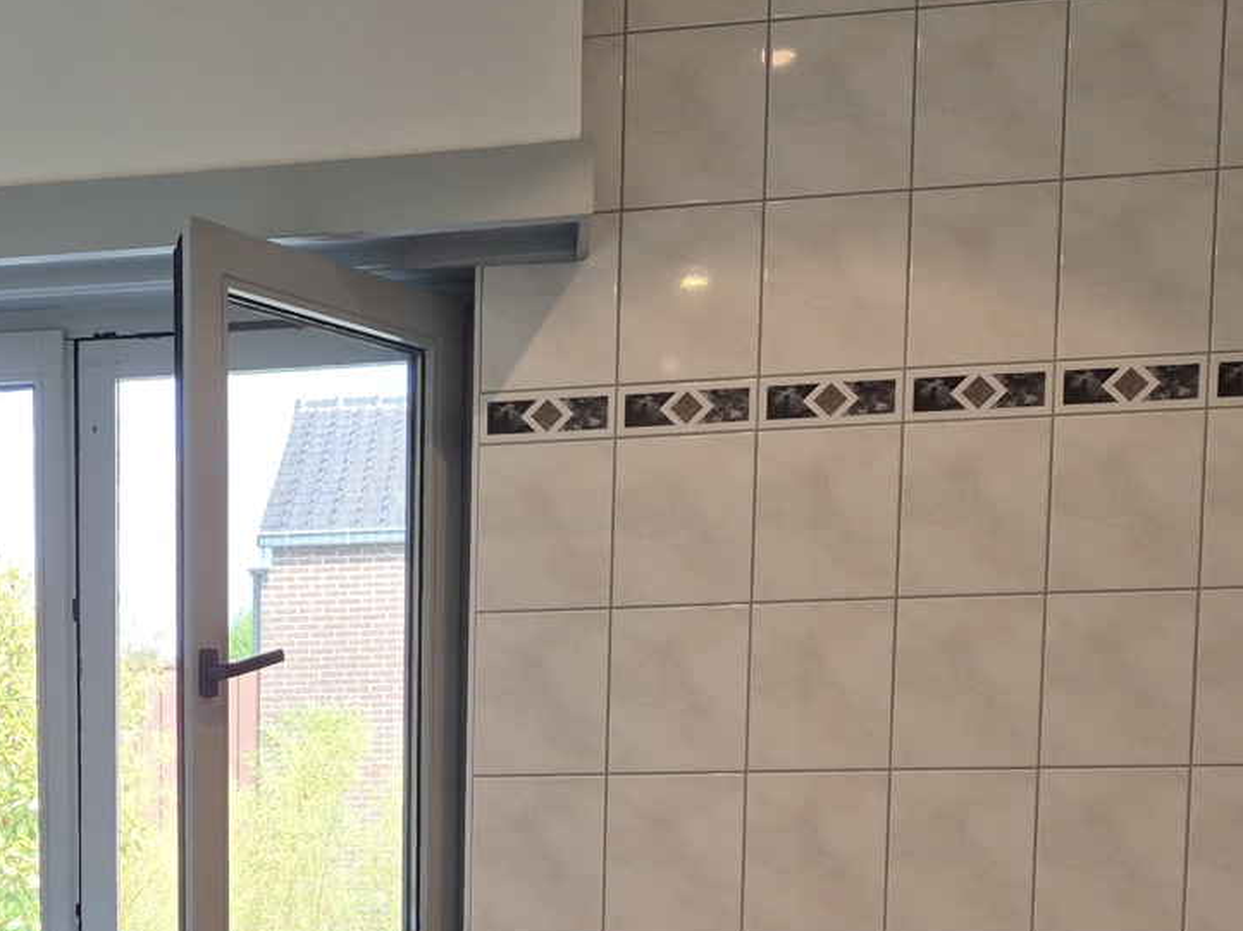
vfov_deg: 26.8
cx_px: 129
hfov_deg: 35.4
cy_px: 957
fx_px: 1831
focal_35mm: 51
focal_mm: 5.4
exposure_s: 1/100
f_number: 1.8
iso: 80
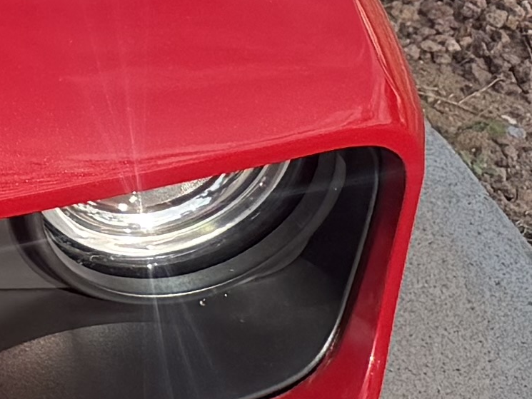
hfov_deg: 8.2
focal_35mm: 184
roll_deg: -1.0
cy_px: -477
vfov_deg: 7.6
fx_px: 2828
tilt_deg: -16.8
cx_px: -1299
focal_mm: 6.76
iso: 80
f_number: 1.78
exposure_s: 1/2053
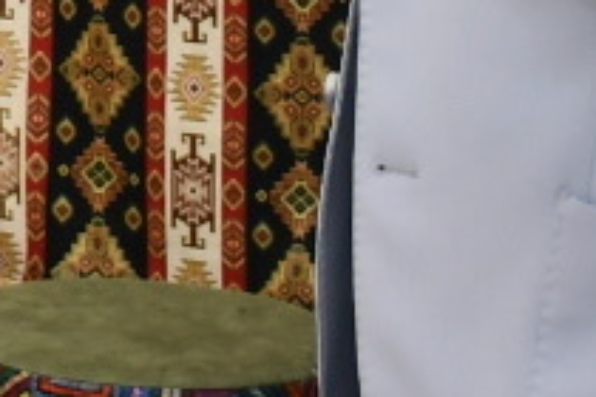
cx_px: -792
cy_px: -851
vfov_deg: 4.3
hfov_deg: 6.4
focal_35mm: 308
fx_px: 5099
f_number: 4
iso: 360
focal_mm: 27
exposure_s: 1/60
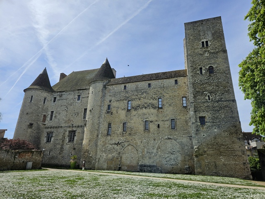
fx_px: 176
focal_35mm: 23
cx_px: 132
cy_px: 100
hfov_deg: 73.9
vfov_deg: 58.9
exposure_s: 1/3009
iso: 25
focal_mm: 5.4
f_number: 1.8
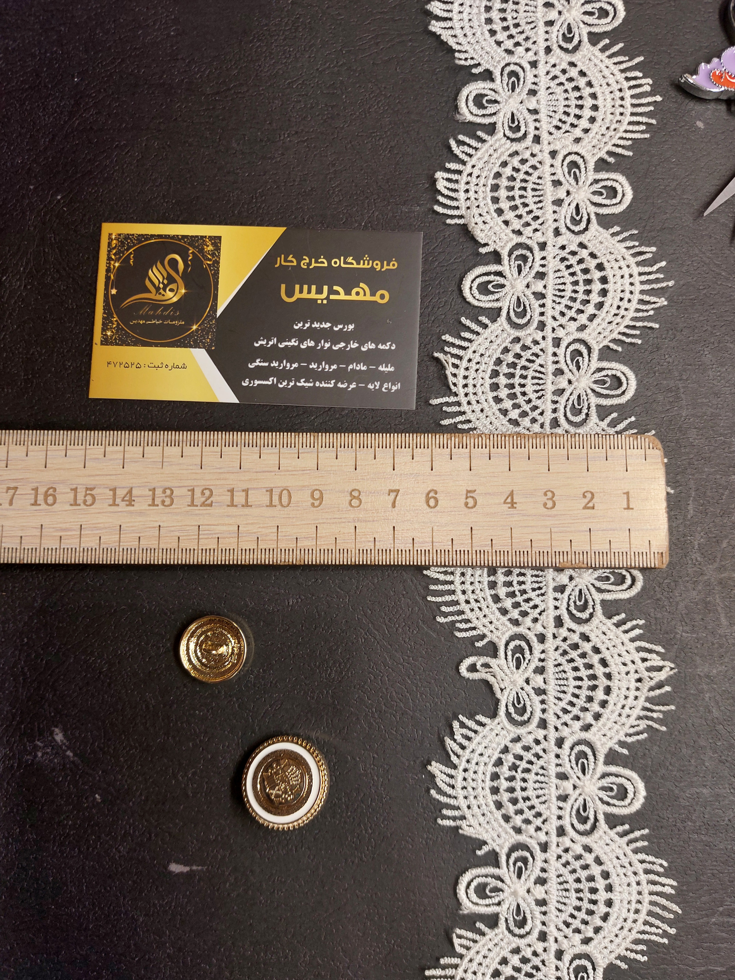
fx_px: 679
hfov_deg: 56.8
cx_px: 368
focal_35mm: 24
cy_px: 490
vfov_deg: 71.6
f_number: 1.8
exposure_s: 1/100
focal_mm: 5.23
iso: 40
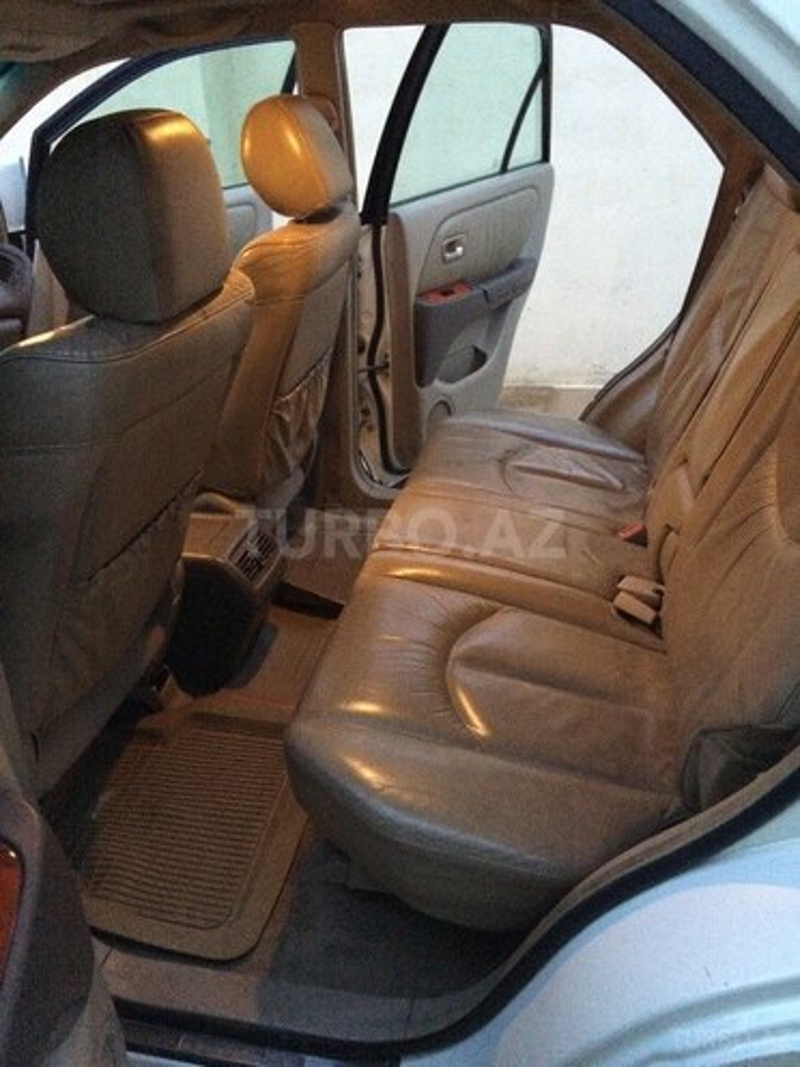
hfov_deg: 48.2
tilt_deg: -28.7
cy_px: 534
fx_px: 894
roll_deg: +4.1
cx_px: 400
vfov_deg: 61.7
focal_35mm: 29
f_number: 2.2
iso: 500
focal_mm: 4.15
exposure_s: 1/17
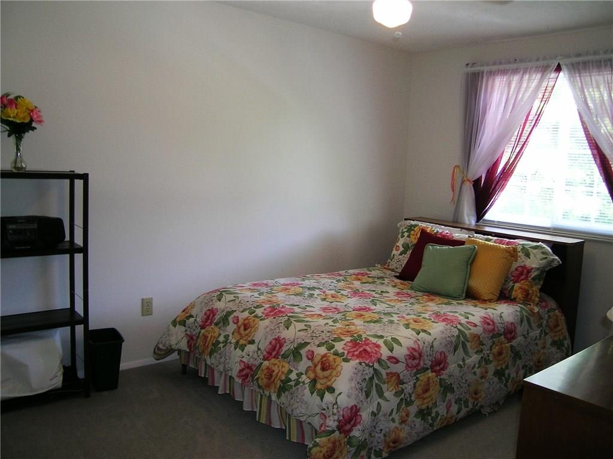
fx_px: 496
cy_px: 230
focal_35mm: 28
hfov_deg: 63.5
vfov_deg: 49.7
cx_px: 306
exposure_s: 1/12.2
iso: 50
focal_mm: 5.8
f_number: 2.8
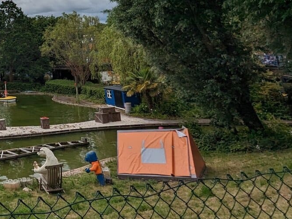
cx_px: -49
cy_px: -17
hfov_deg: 38.1
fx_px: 321
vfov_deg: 33.4
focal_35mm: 38
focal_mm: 2.35
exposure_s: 1/3717
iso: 52
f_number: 2.2
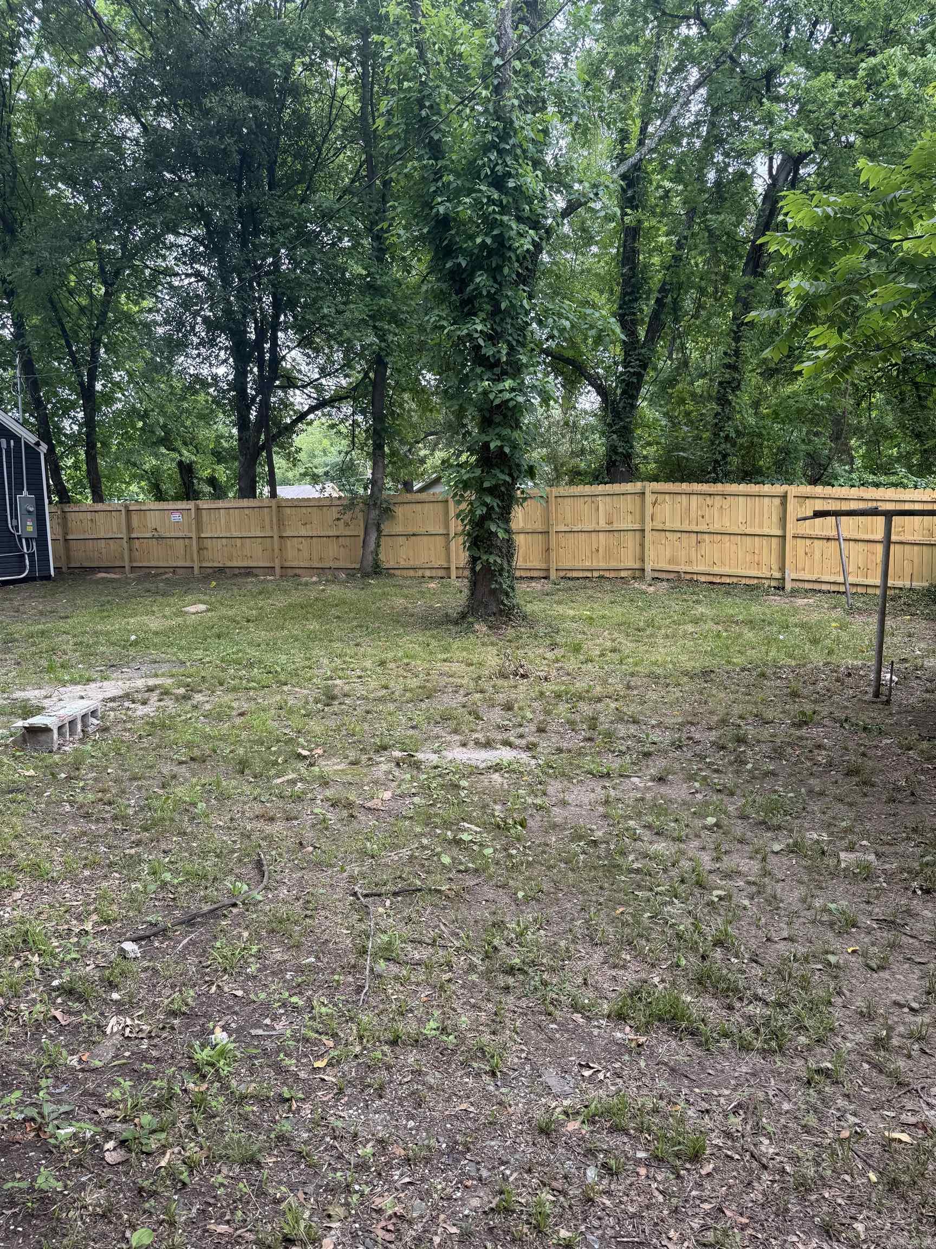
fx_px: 865
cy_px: 624
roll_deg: +2.1
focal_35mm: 24
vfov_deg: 71.6
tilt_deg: -6.1
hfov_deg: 56.8
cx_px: 468
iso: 80
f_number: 1.78
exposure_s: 1/329
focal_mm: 6.76
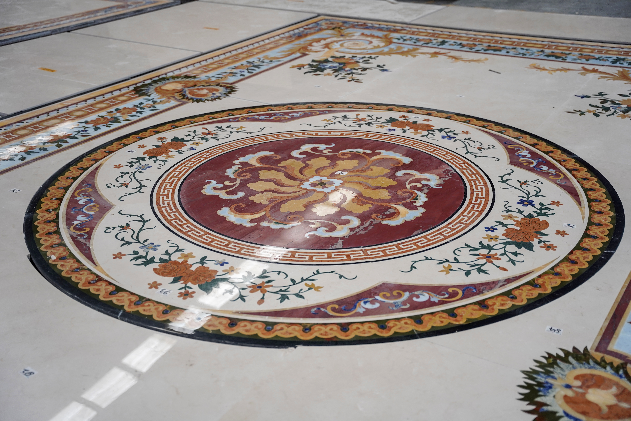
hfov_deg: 44.9
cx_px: 316
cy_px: 210
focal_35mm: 44
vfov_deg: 30.8
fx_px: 764
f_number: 2.8
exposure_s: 1/50
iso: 400
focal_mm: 43.6
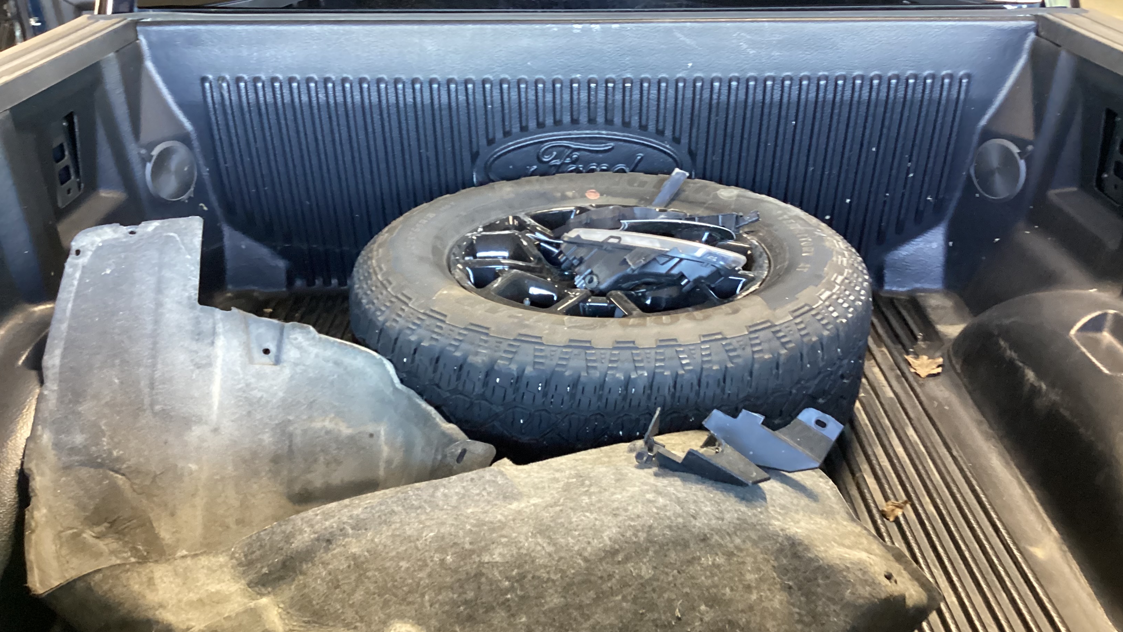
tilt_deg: -30.9
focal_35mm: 34
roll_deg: -0.8
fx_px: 1012
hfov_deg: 58.0
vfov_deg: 34.5
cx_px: 563
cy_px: 385
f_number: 2.4
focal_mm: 3.3
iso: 400
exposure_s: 1/25
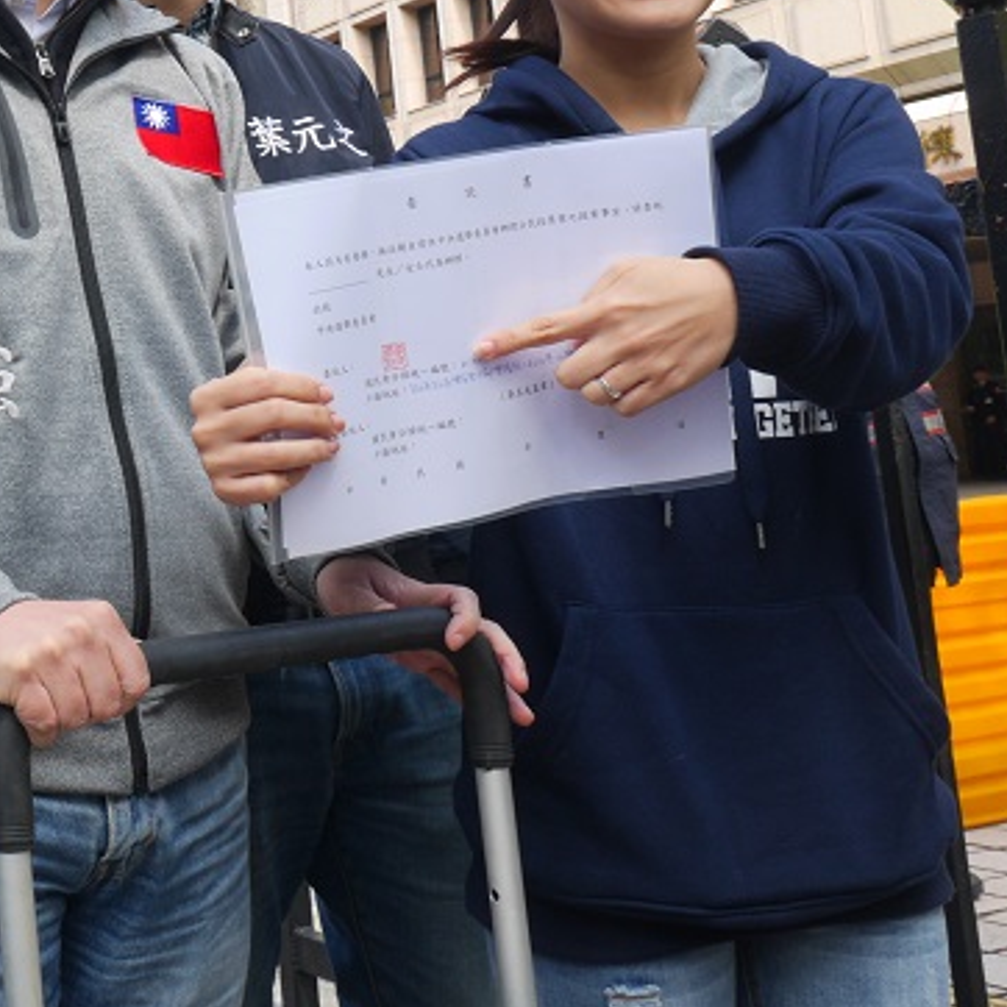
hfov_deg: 28.4
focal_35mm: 54
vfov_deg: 31.0
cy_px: 224
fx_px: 1777
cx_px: -134
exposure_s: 1/40
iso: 200
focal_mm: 13
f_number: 9
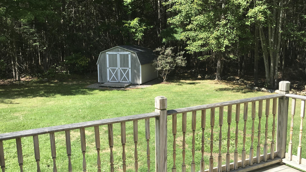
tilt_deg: -14.0
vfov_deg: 31.1
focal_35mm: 38
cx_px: 144
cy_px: 107
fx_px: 308
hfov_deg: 52.7
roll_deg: +0.9
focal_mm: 4.15
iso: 25
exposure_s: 1/769
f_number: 2.2
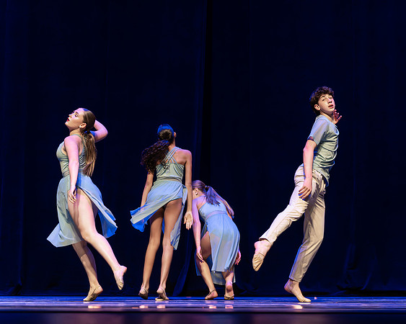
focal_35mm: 131
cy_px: 127
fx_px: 1569
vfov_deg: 11.8
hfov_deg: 14.7
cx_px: 310
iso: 3200
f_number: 2.8
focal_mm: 90
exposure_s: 1/640
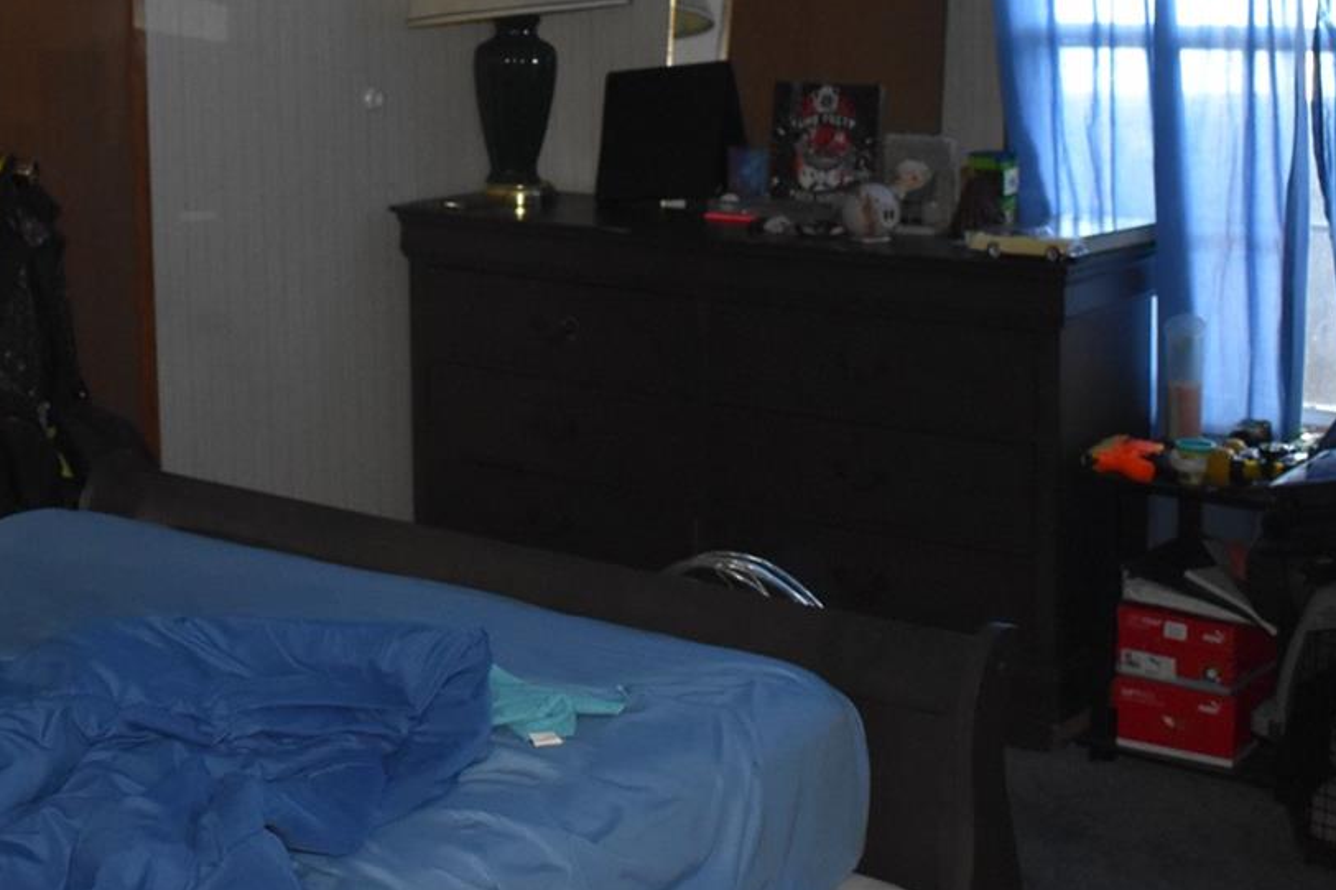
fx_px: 2412
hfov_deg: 30.6
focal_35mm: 65
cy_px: 125
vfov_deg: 20.6
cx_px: 408
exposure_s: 1/30
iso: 2200
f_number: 3.8
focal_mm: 22
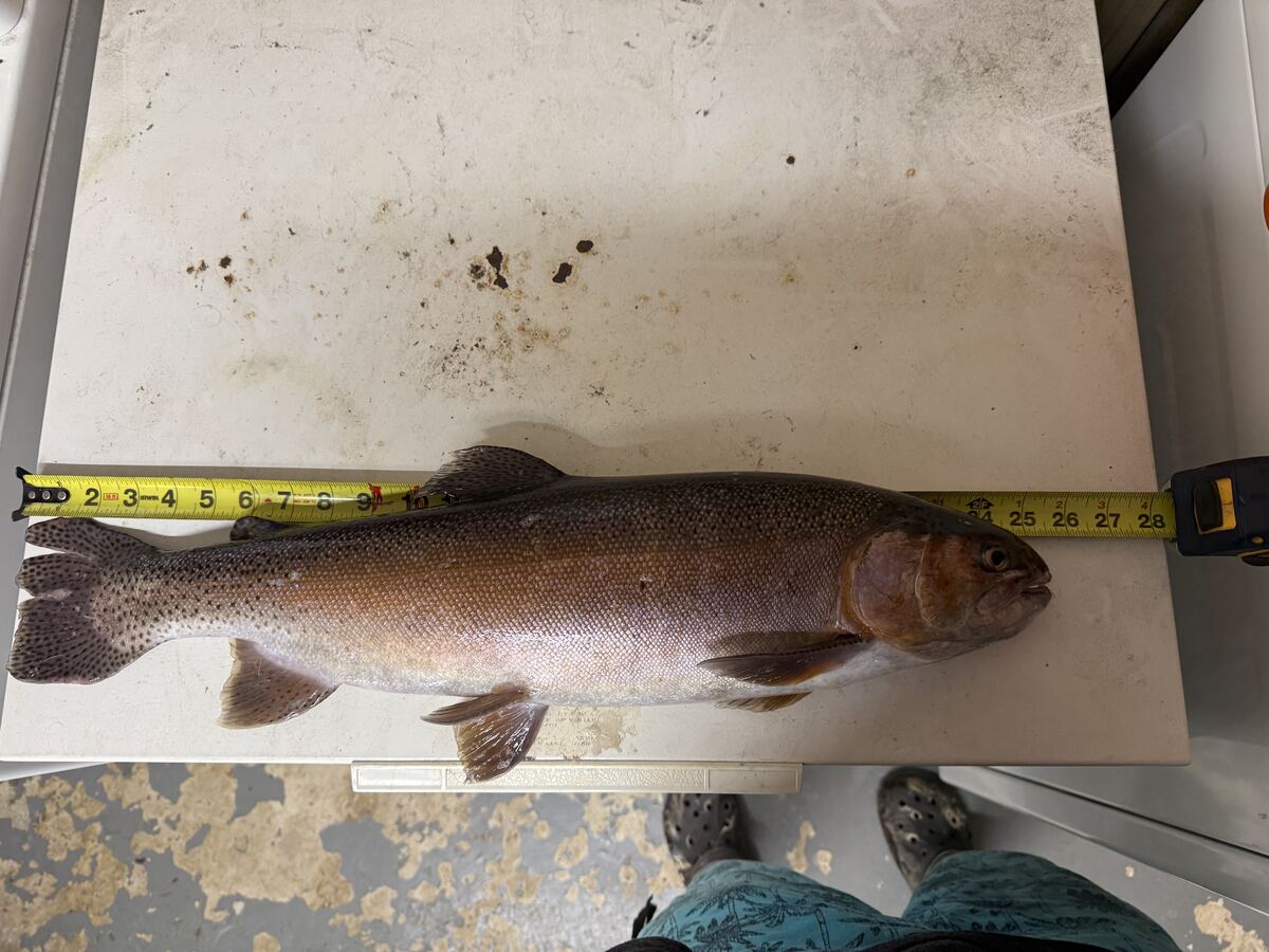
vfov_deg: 56.8
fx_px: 880
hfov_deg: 71.6
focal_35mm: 24
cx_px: 634
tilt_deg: -77.1
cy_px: 476
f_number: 1.78
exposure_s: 1/120
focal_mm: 6.76
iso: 200
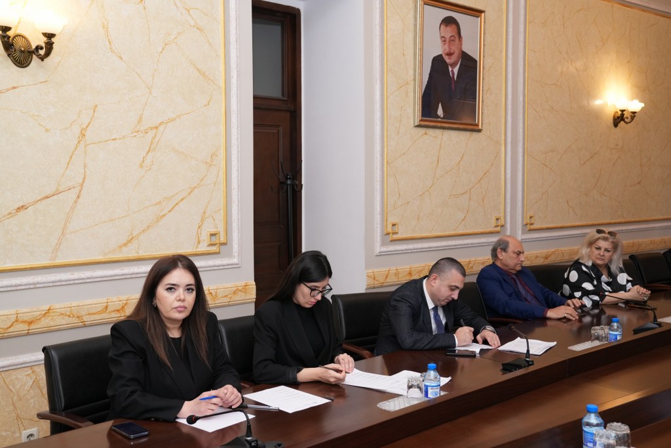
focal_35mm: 37
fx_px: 690
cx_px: 336
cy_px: 224
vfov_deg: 36.0
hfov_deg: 51.9
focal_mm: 37
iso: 1600
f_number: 4.5
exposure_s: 1/200
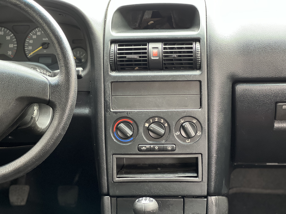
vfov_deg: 19.1
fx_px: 636
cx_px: 143
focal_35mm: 77
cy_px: 107
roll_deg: -1.0
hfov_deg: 25.3
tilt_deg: -17.5
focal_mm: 9
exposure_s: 1/40
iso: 320
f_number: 2.8
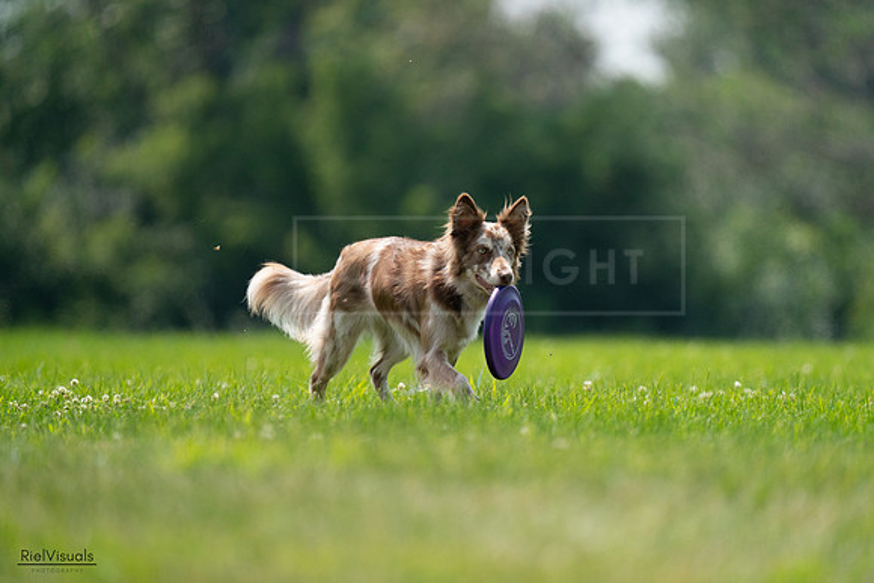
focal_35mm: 600
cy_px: 292
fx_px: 14569
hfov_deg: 3.4
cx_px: 437
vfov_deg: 2.3
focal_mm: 600
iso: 1600
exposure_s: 1/4000
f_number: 6.3
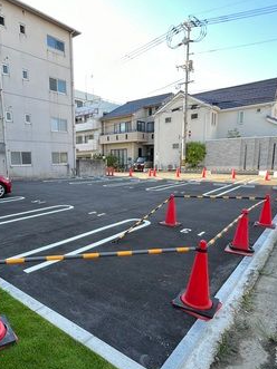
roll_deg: +1.8
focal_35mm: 22
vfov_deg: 76.1
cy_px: 205
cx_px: 85
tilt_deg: -9.6
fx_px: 235
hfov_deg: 59.2
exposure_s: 1/99
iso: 50
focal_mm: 1.57
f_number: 1.8
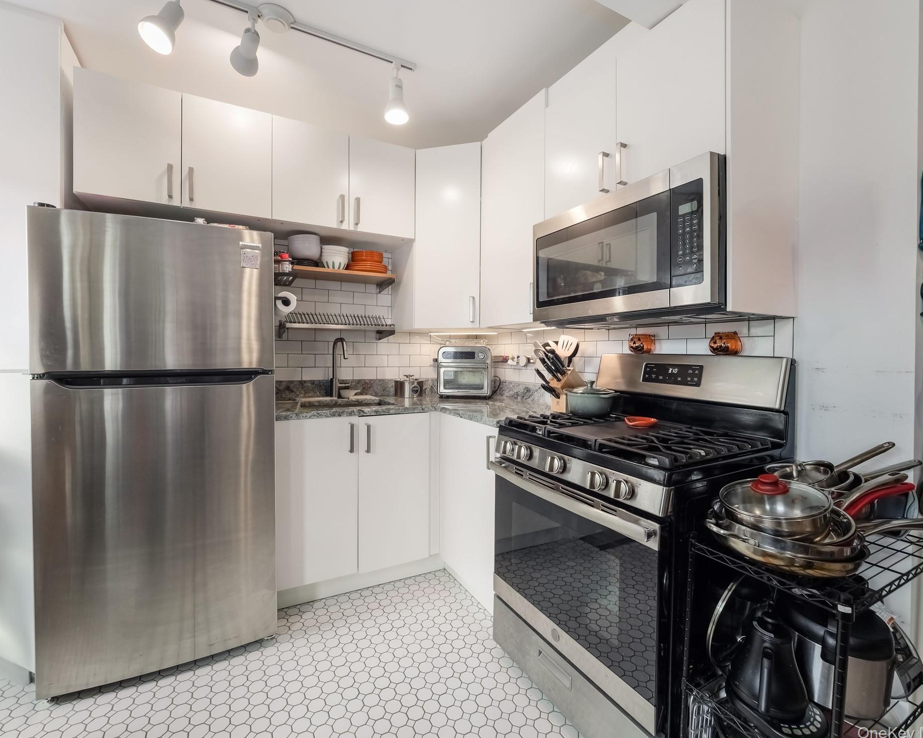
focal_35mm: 15
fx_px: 410
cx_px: 452
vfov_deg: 84.0
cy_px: 365
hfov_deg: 96.8
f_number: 3.5
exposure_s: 1/40
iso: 800
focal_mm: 7
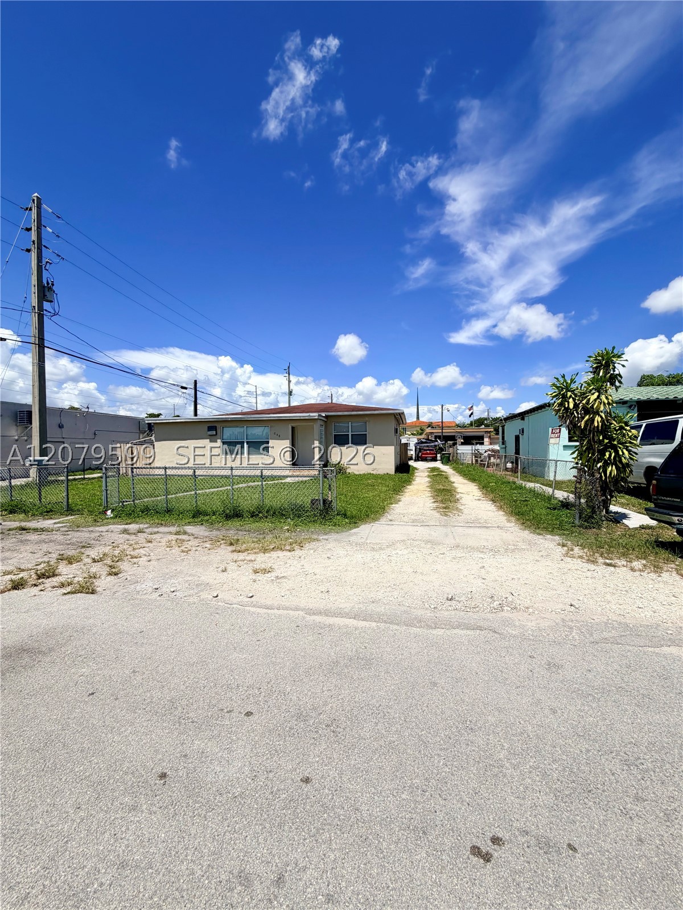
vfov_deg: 102.1
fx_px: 368
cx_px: 342
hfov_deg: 85.7
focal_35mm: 14
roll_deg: +0.0
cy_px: 455
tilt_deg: -0.5
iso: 20
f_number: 2.2
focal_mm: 2.22
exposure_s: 1/1656
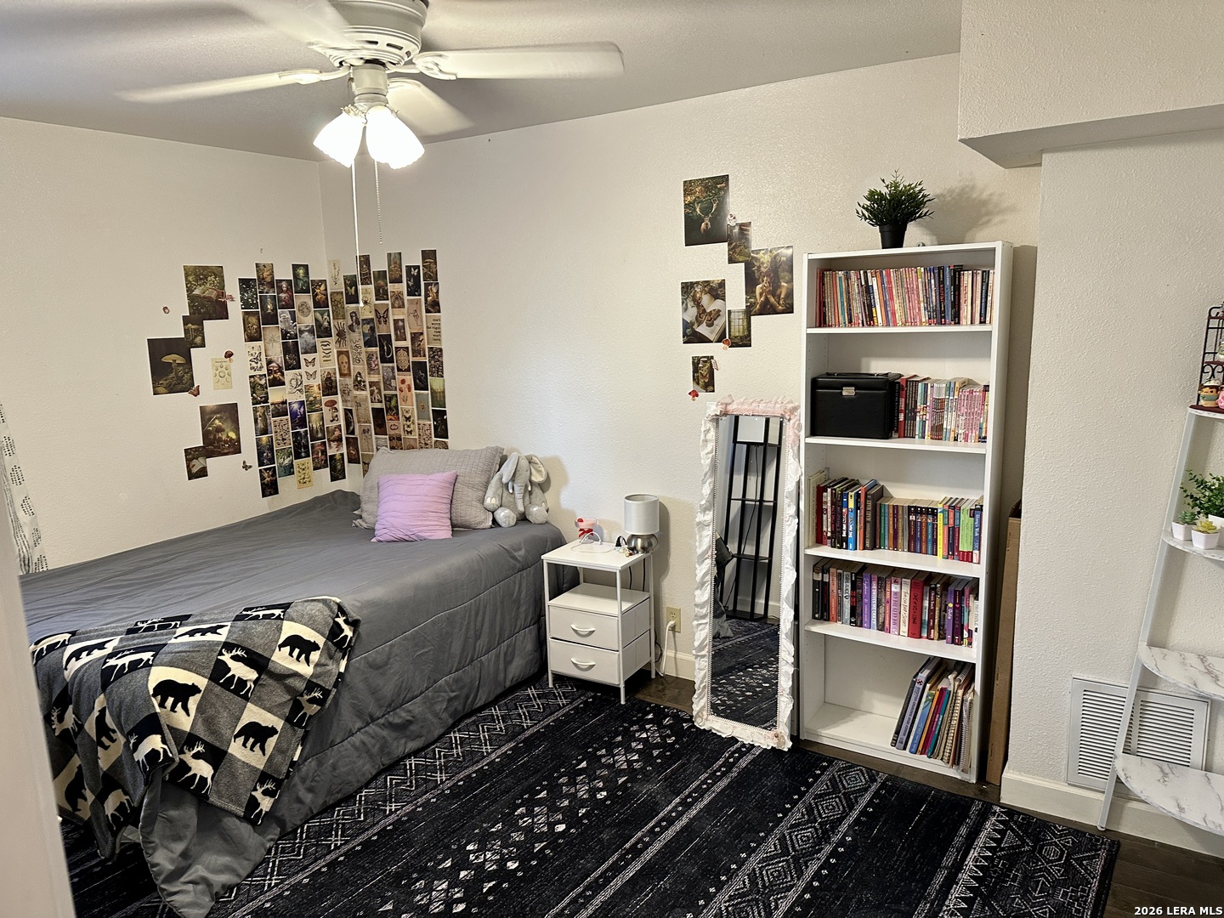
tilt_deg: -10.3
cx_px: 612
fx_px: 849
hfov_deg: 71.6
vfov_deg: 56.8
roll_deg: +1.7
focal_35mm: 24
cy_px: 459
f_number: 1.78
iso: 250
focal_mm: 6.86
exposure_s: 1/60
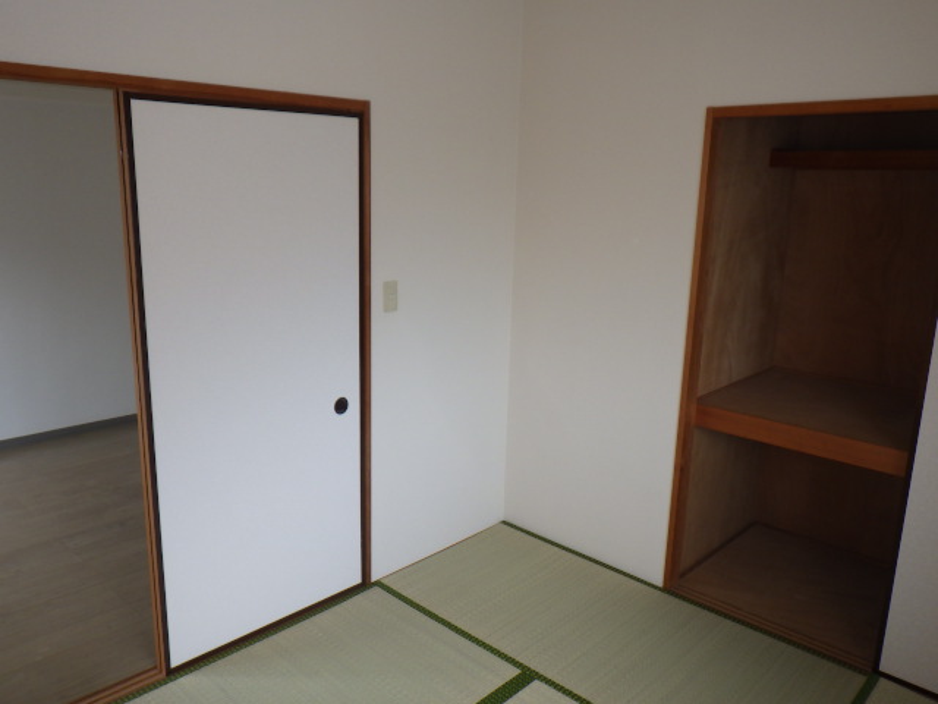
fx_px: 759
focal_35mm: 28
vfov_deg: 49.7
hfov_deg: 63.4
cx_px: 469
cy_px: 352
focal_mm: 5
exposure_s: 1/60
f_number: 3.5
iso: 125
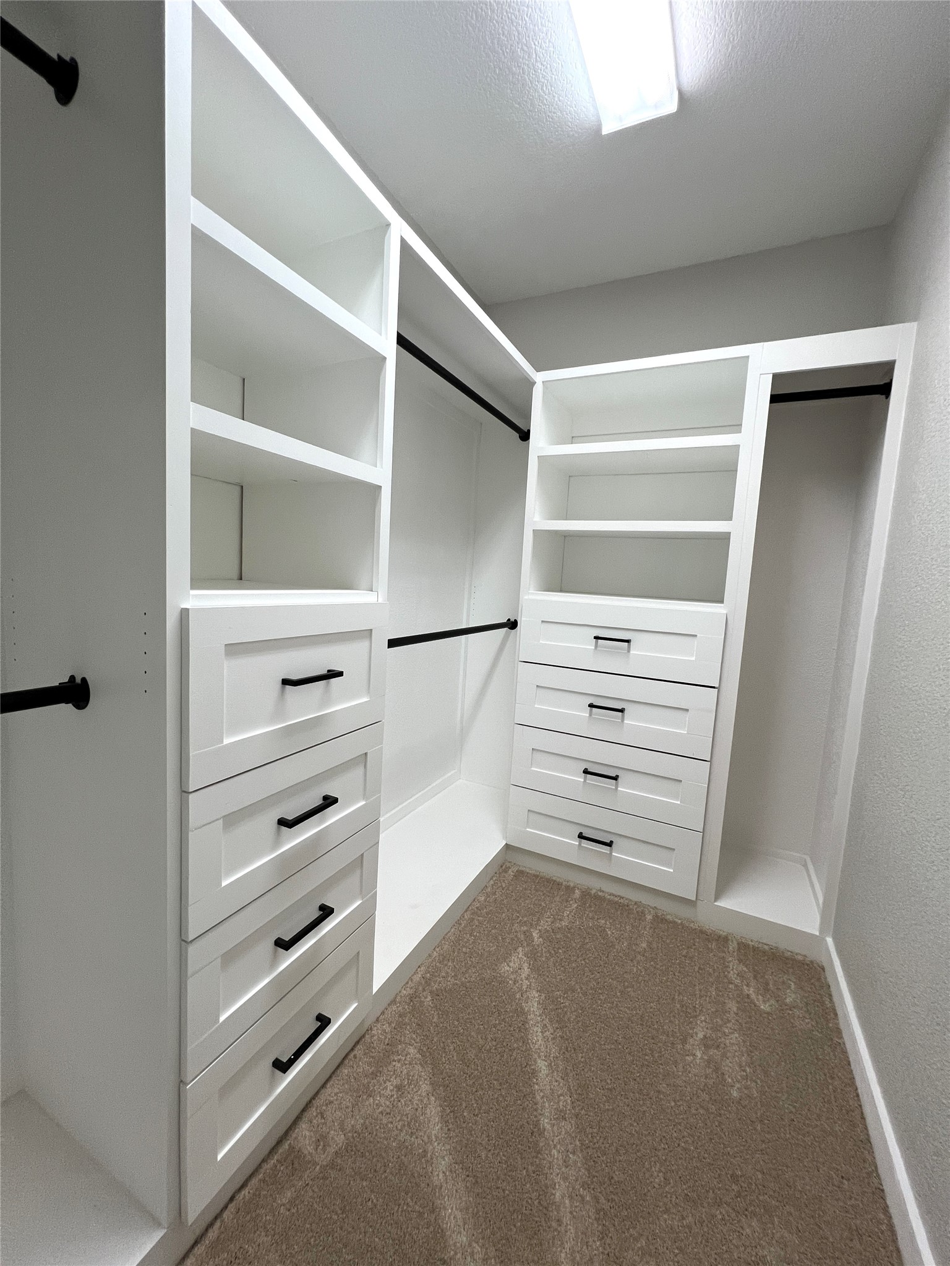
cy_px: 633
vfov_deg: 106.2
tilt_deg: -3.7
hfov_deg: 89.9
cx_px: 475
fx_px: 476
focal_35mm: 13
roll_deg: -3.3
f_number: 1.8
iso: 160
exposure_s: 1/120
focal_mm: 1.57
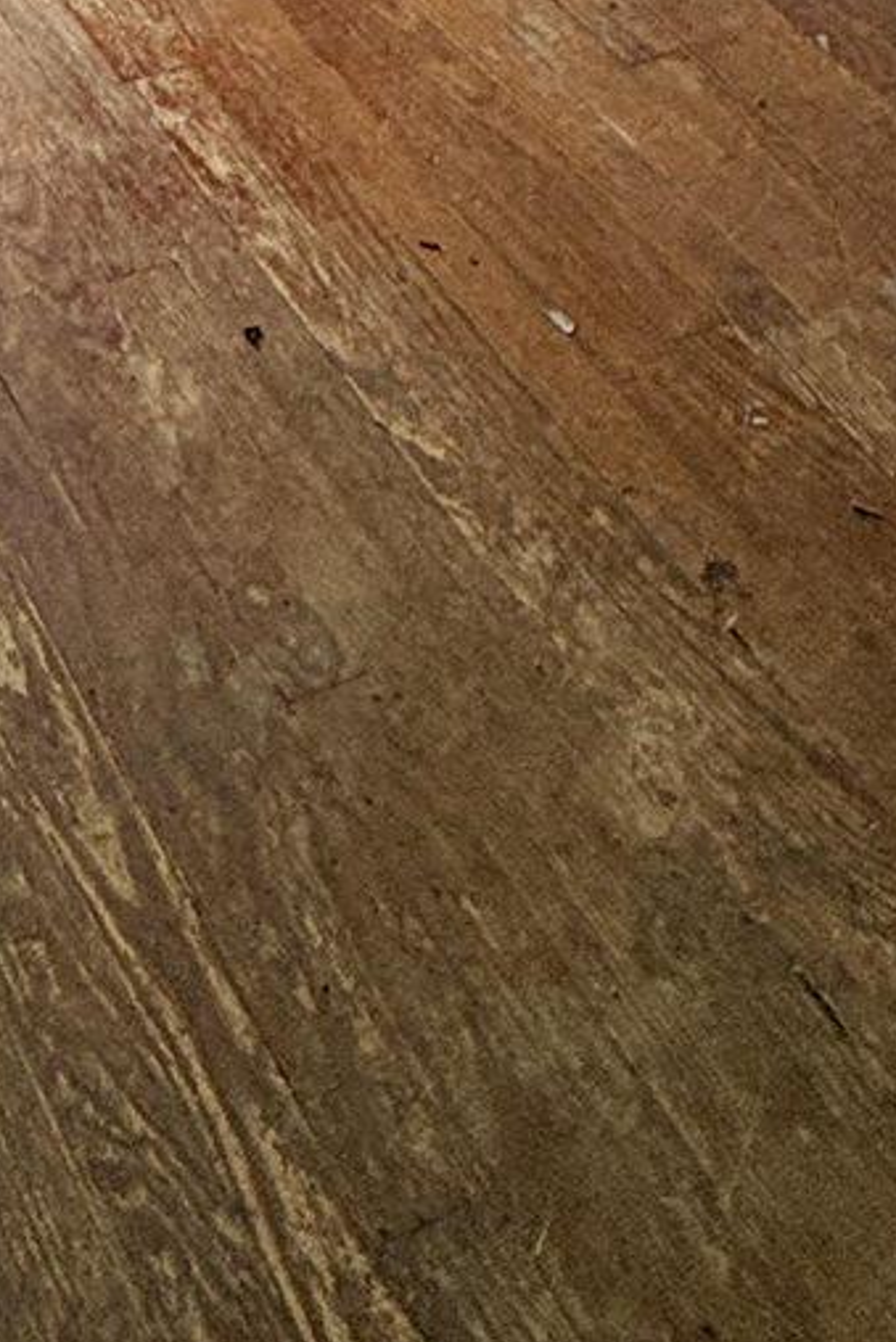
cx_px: -148
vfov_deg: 22.3
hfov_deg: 19.5
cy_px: -898
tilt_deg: -12.1
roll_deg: -1.6
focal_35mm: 66
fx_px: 2462
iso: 160
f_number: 2.2
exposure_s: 1/99
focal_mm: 2.22
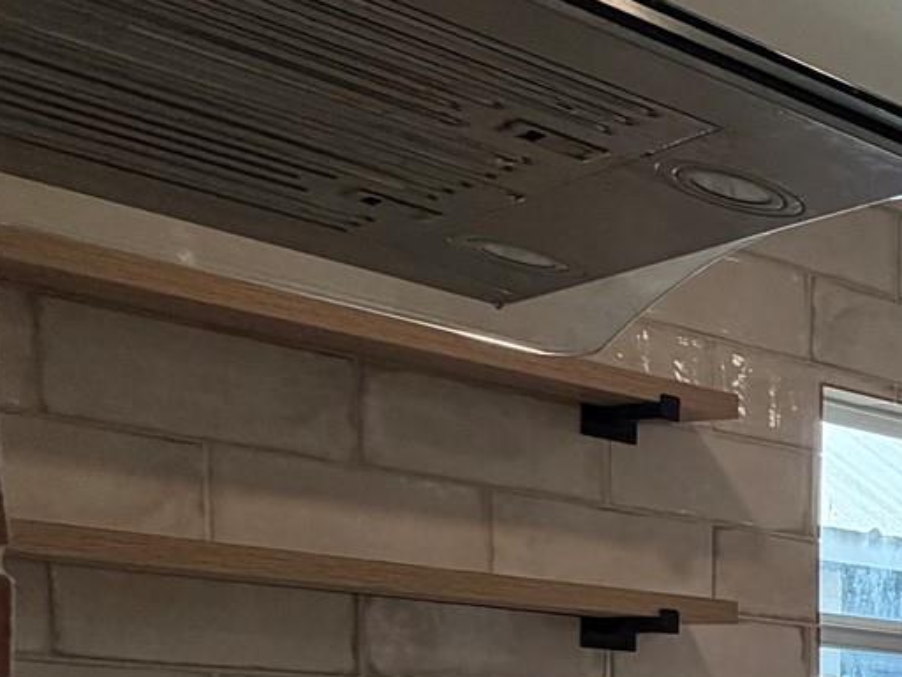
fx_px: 1459
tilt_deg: -5.2
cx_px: 1767
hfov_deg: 19.8
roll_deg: -3.2
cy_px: 899
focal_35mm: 56
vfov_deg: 23.0
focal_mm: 2.22
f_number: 2.2
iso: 100
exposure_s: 1/120
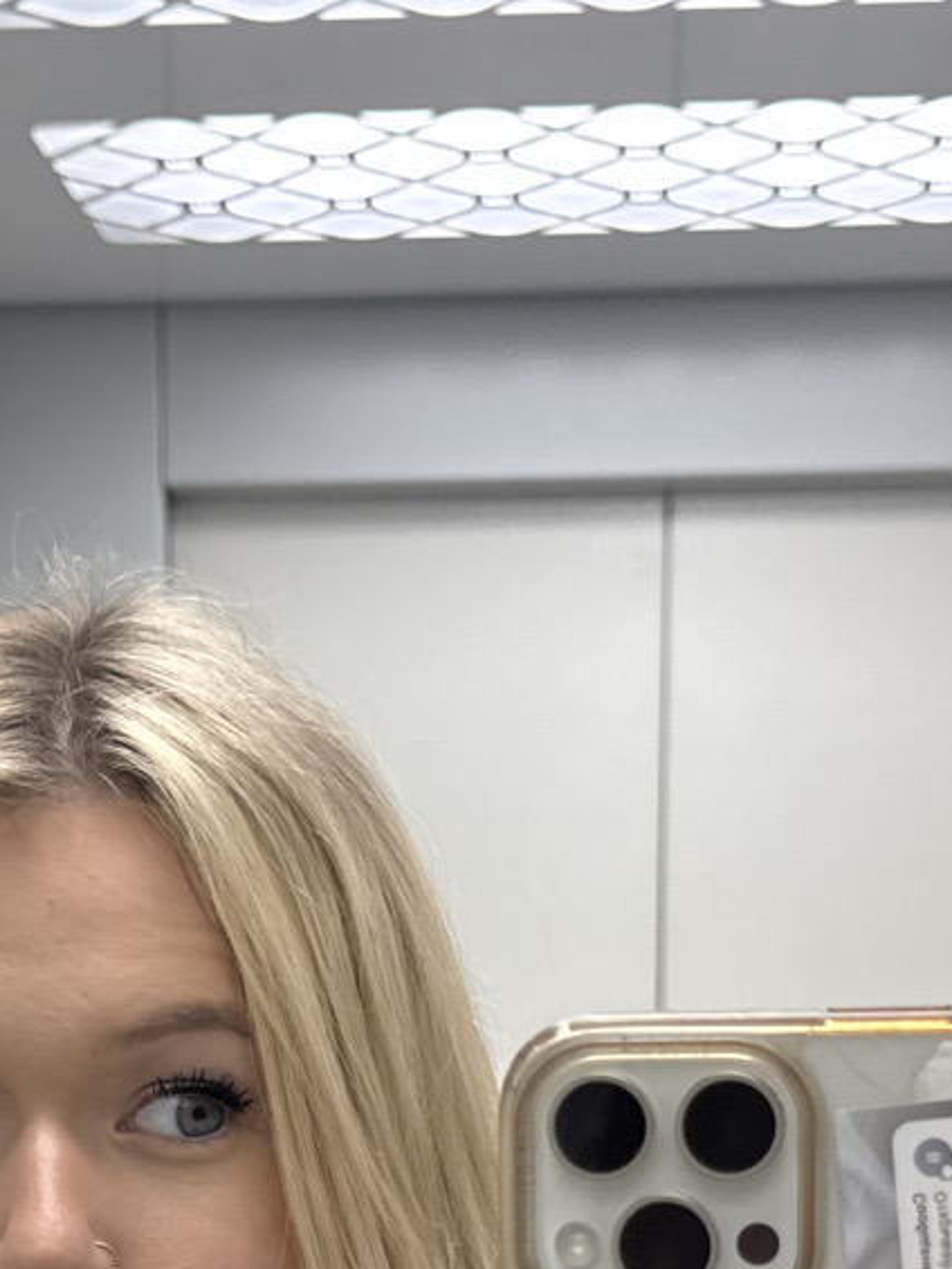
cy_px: 1431
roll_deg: +0.0
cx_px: 375
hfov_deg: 17.4
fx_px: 3116
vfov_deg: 21.7
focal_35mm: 85
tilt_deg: -5.8
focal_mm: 6.76
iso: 100
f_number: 1.78
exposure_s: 1/157
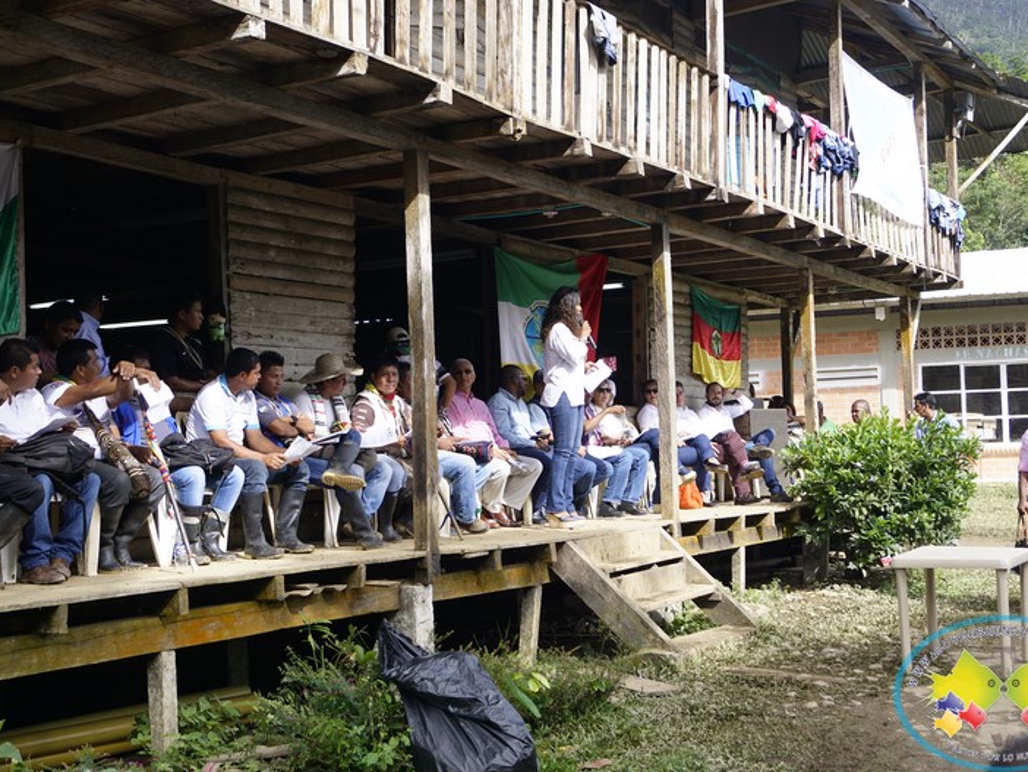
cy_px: 386
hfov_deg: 41.2
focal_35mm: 46
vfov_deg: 31.5
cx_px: 535
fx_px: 1367
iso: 160
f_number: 5.6
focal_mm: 28
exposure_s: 1/320
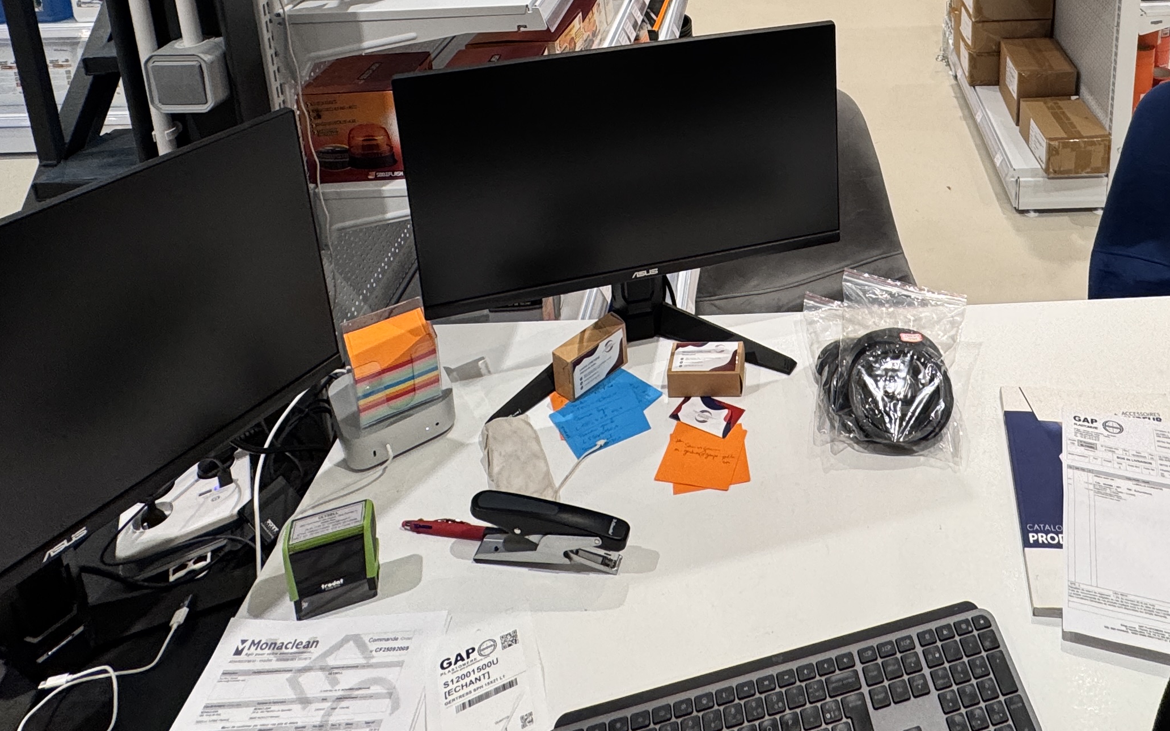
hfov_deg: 62.4
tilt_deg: -14.6
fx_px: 925
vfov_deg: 36.1
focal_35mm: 29
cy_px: -87
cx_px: 813
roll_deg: +1.3
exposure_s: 1/50
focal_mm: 2.22
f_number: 2.2
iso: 160
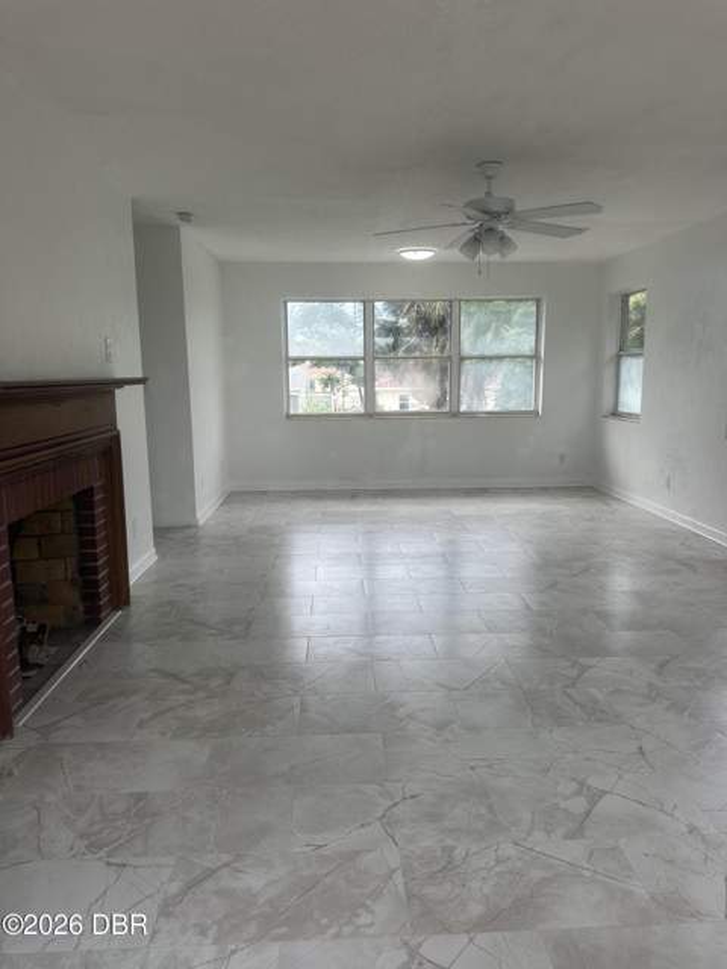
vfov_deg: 71.6
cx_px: 364
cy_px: 484
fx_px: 672
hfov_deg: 56.8
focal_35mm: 24
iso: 80
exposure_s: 1/469
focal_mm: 6.86
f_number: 1.78
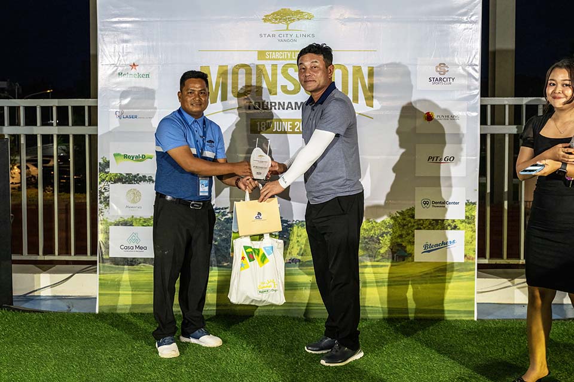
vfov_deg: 30.5
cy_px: 191
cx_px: 287
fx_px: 702
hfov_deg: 44.5
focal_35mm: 44
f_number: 5
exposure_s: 1/200
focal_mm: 44
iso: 2000
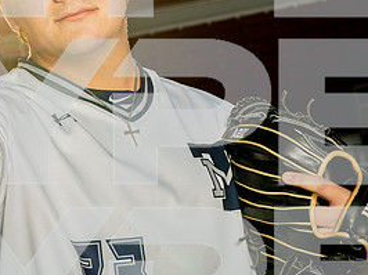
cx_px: 86
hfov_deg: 13.4
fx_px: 1561
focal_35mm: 147
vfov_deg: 10.1
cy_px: 113
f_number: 8
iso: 125
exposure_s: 1/250
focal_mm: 70
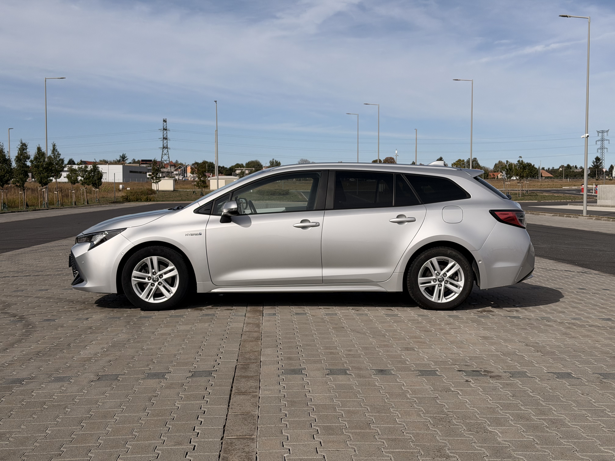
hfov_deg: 39.7
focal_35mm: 48
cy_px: 230
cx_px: 308
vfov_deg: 30.3
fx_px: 853
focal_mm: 6.76
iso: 80
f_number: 1.78
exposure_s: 1/9901
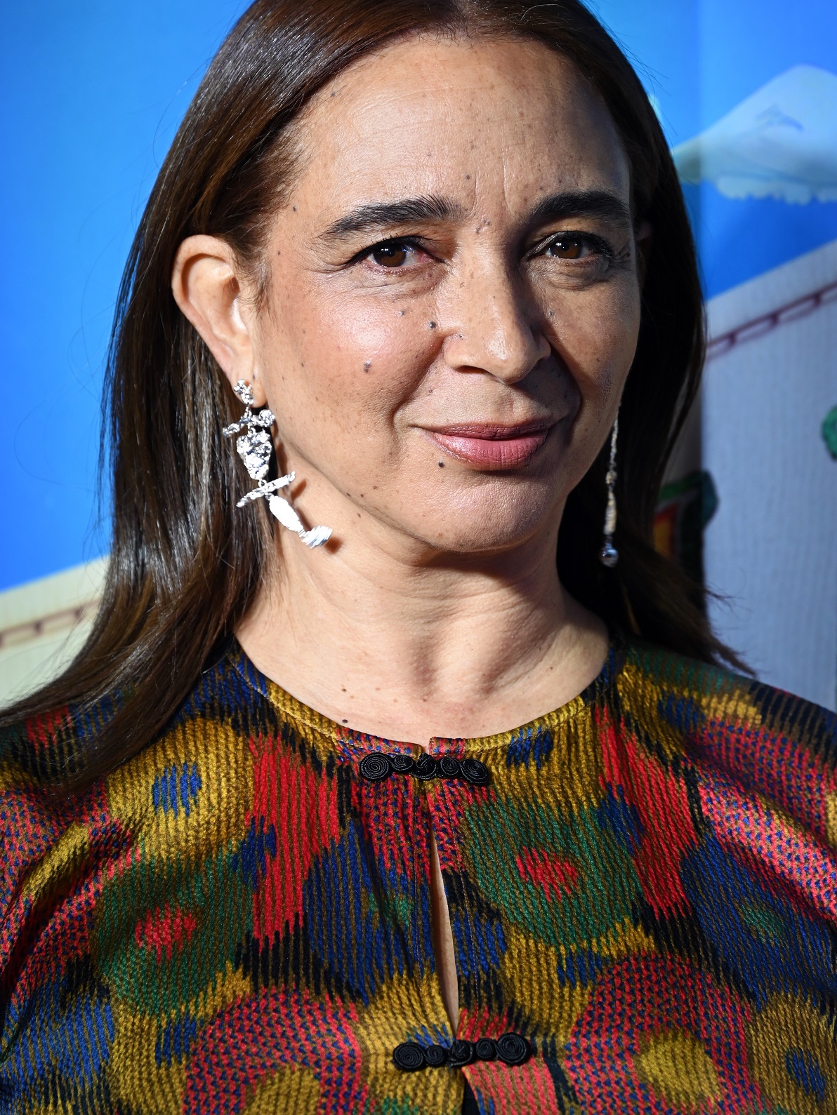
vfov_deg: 11.7
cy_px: 510
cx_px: 416
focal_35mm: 169
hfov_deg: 8.8
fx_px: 5448
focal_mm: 155
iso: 560
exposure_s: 1/160
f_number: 6.3
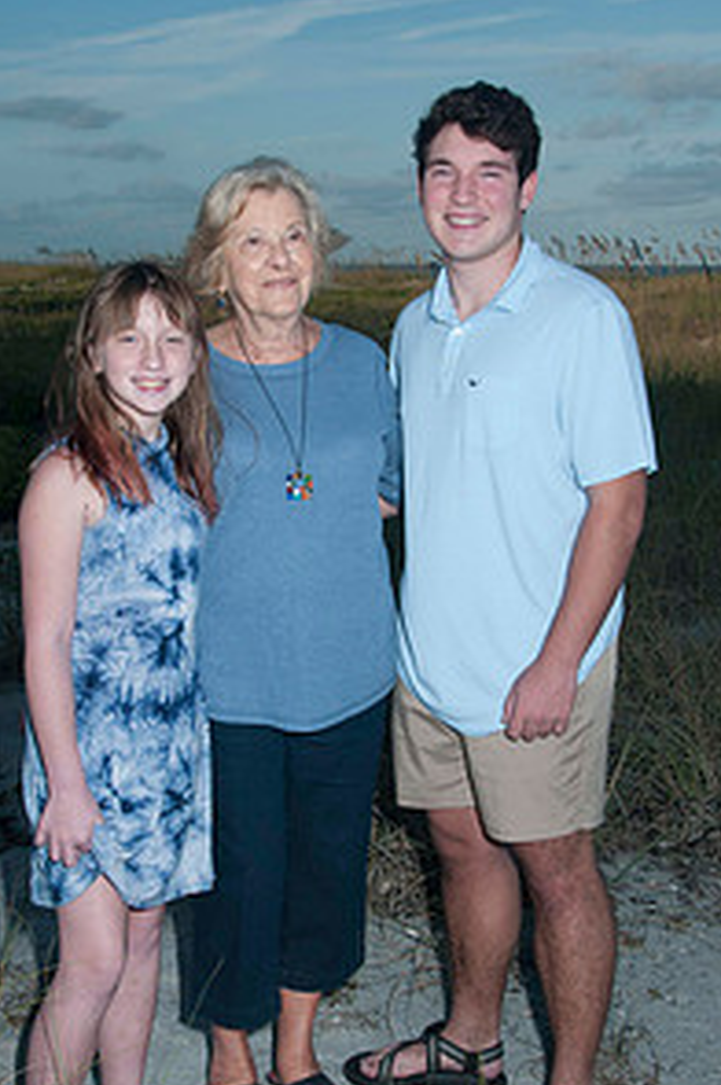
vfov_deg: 36.2
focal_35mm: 55
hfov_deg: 24.6
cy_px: 640
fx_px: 1656
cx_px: 333
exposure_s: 1/250
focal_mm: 24
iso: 100
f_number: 9
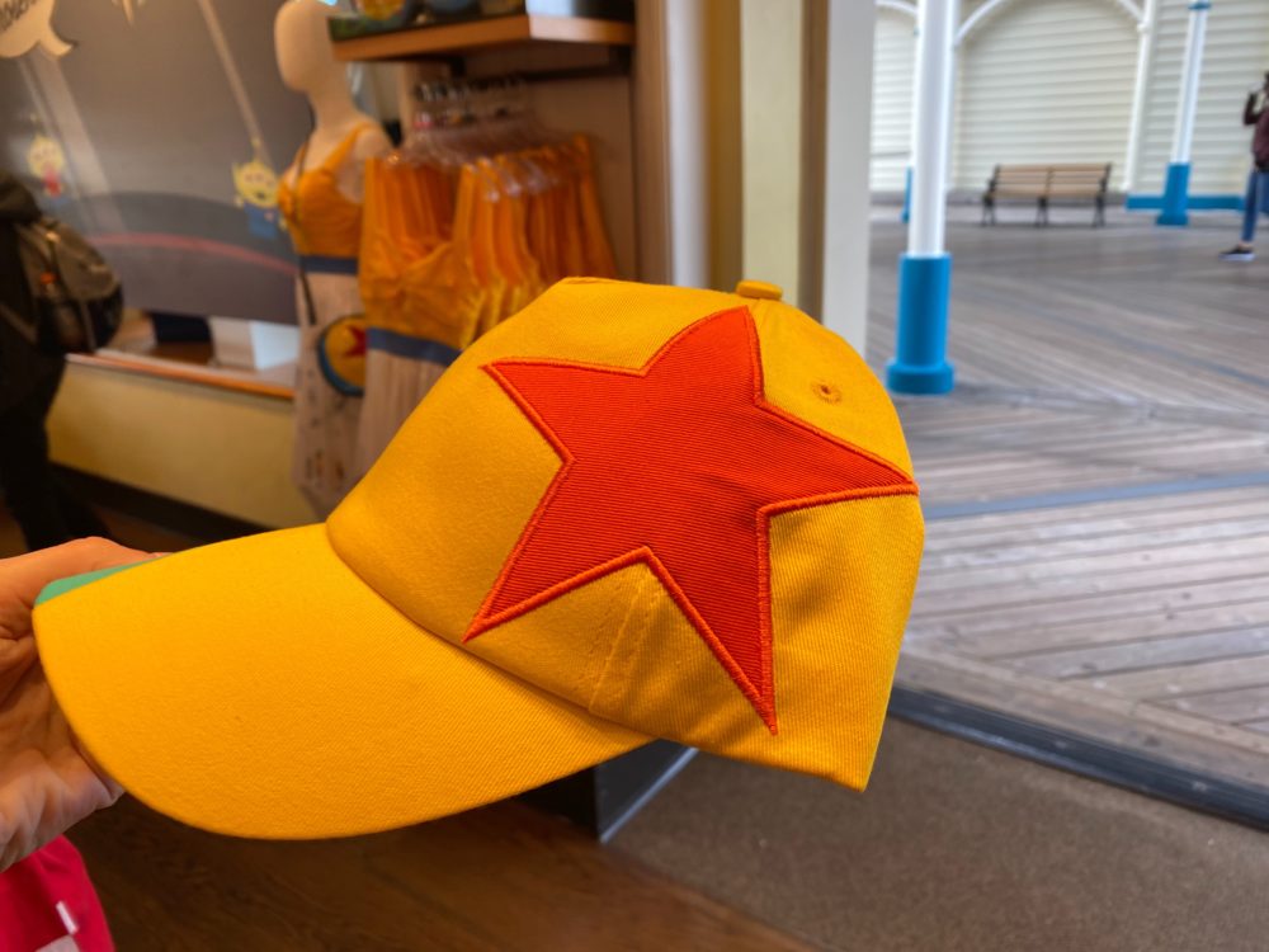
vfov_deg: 53.1
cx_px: 634
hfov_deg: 67.3
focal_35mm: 26
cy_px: 476
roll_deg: +3.4
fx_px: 953
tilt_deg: -19.5
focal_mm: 4.25
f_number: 1.8
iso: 64
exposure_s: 1/120
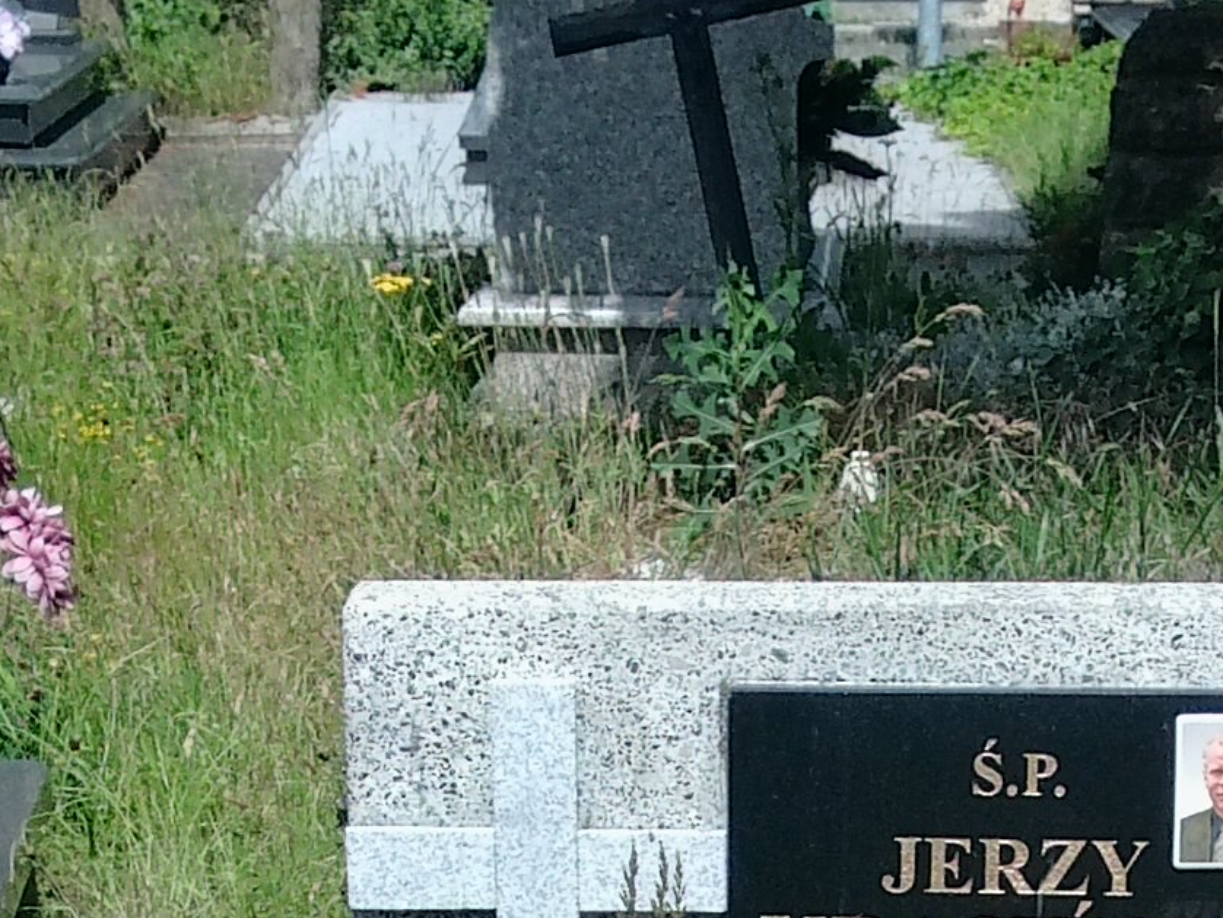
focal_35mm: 129
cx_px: 898
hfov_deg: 15.2
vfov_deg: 10.9
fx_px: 4559
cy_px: 1553
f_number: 2
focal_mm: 3
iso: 101
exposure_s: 1/1148
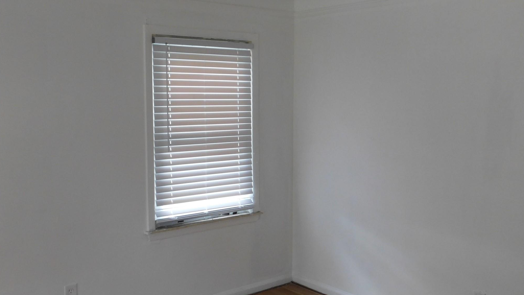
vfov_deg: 29.7
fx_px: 556
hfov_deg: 50.5
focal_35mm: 40
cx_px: 264
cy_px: 154
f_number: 3.5
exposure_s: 1/30
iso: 280
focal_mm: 6.3
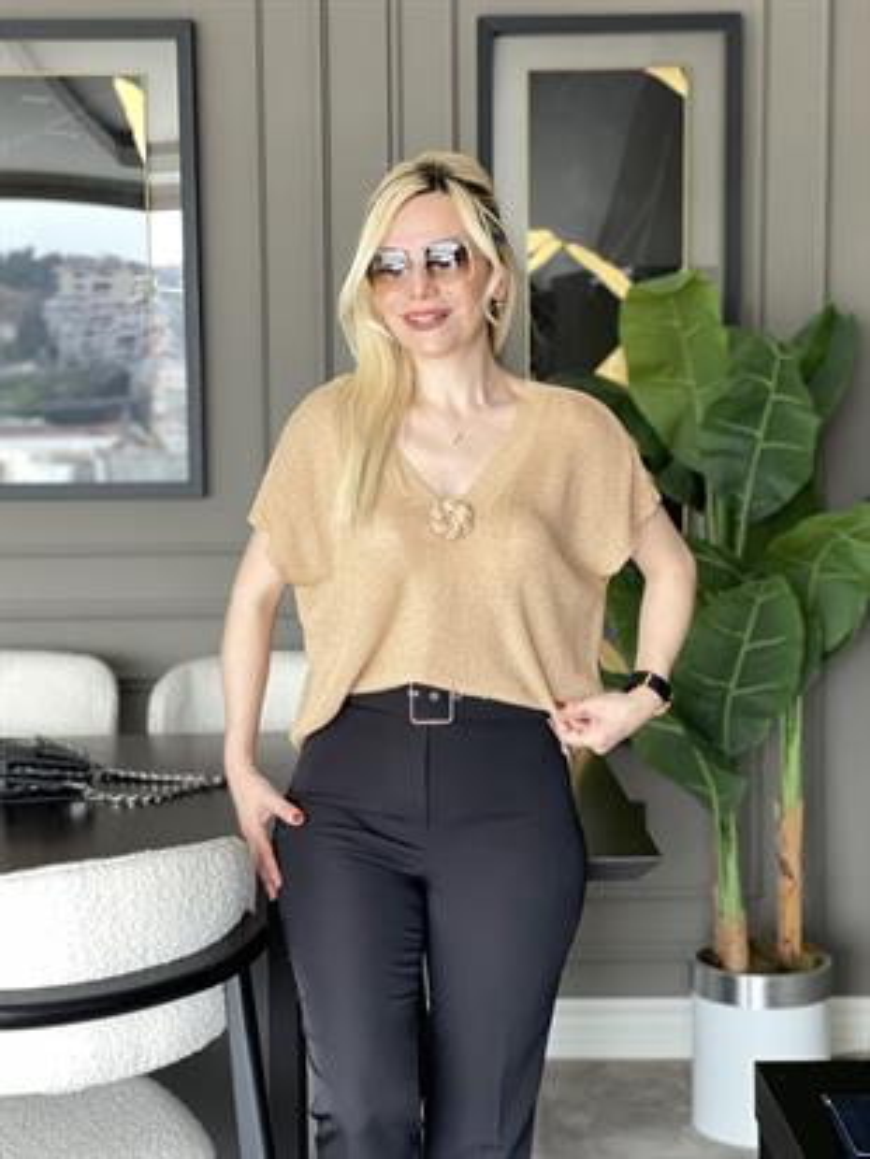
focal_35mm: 64
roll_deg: +0.7
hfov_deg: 22.9
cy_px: 580
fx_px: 2144
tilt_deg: -4.5
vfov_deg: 30.3
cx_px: 435
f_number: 2.2
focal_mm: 7.5
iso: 160
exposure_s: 1/120
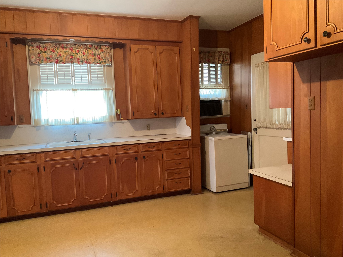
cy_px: 128
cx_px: 172
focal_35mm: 29
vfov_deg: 48.2
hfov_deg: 61.7
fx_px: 287
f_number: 1.8
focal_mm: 3
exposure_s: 1/40
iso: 320
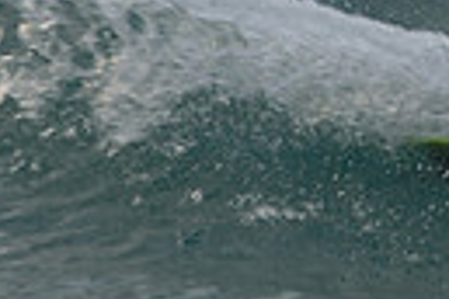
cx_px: 794
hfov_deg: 0.9
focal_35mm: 2359
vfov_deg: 0.6
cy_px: -238
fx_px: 29420
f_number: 6.3
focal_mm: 350
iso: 100
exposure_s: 1/200
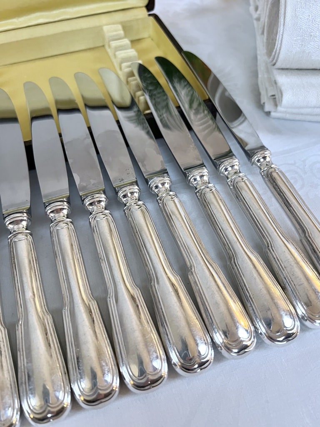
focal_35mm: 26
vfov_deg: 67.3
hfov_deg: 53.1
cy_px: 214
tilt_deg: -54.1
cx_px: 160
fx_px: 320
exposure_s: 1/50
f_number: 1.5
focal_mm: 5.7
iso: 320
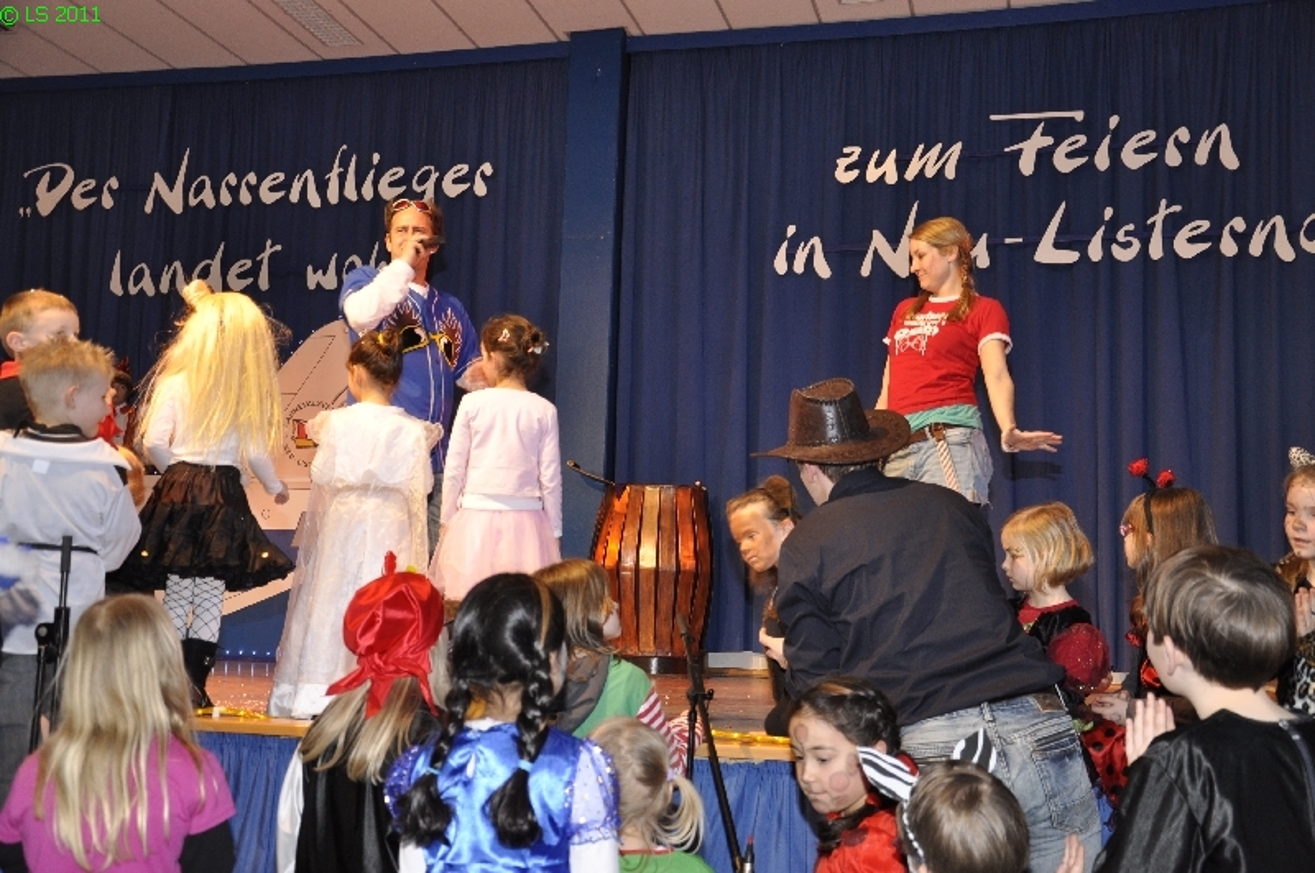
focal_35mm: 39
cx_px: 658
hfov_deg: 49.6
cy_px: 436
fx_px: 1423
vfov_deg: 34.1
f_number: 5
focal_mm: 26
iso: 400
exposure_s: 1/60
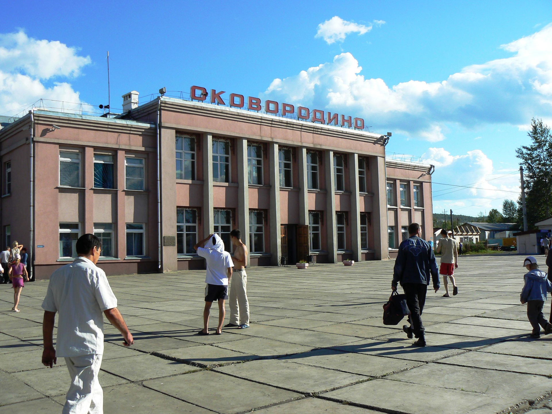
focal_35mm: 36
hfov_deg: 51.4
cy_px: 207
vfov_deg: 39.7
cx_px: 276
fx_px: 574
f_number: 4.5
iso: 80
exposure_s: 1/1000
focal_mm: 6
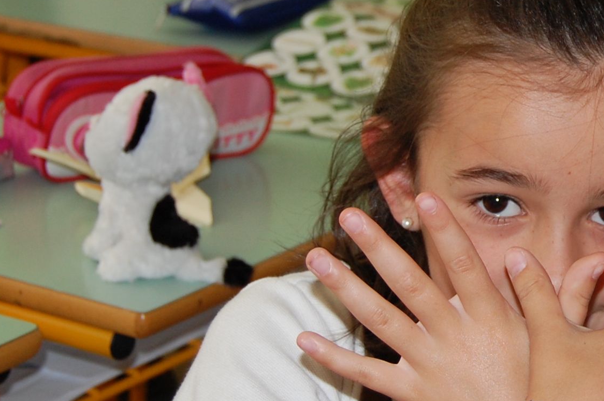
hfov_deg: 16.1
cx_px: 637
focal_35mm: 124
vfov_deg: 11.0
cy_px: 135
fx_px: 2084
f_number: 4.5
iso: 400
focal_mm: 31
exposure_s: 1/60
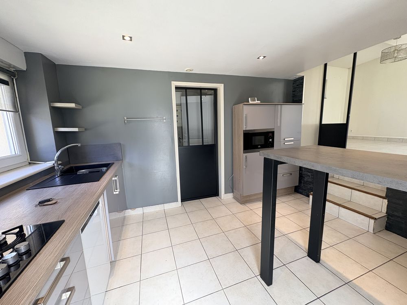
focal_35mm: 14
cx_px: 204
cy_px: 152
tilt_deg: -9.6
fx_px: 165
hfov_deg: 102.1
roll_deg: +1.6
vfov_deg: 85.7
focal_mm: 2.22
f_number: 2.2
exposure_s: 1/100
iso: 200
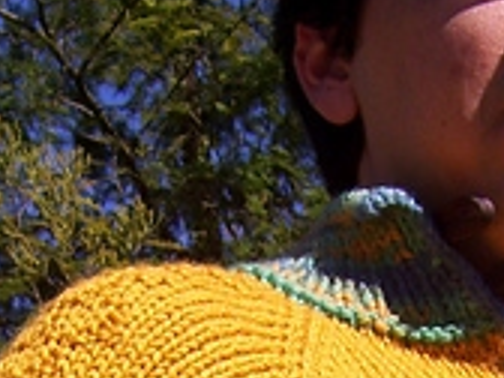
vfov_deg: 10.0
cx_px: 354
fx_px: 1995
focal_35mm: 137
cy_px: 780
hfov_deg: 14.4
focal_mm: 6
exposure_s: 1/500
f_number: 4.8
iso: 80
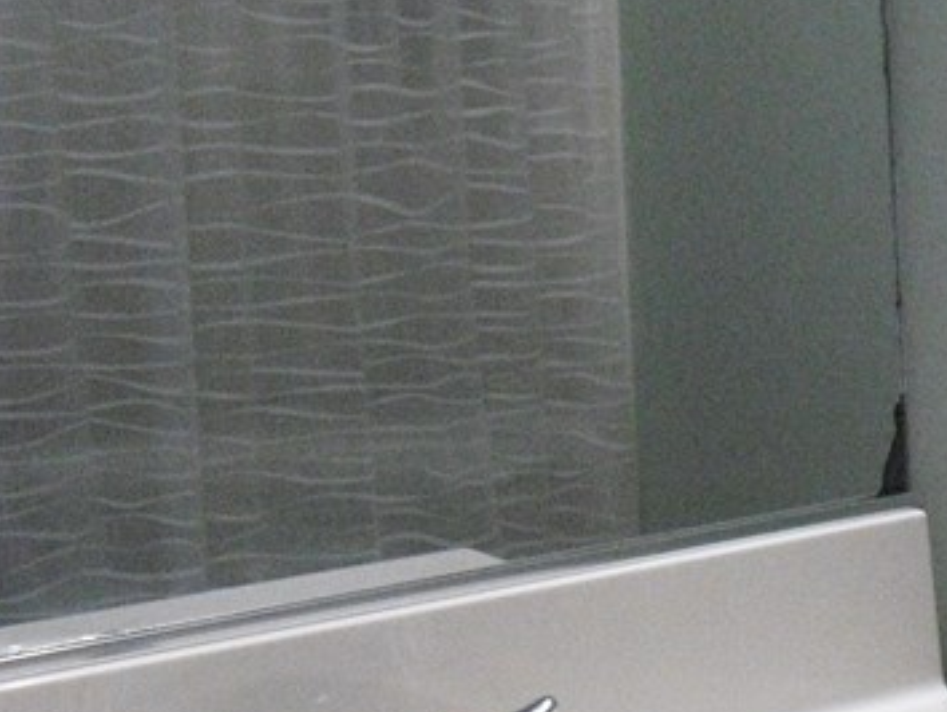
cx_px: 1346
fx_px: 2847
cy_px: 367
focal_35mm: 104
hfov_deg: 17.3
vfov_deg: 14.2
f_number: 3.1
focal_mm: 6.3
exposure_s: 1/80
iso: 800
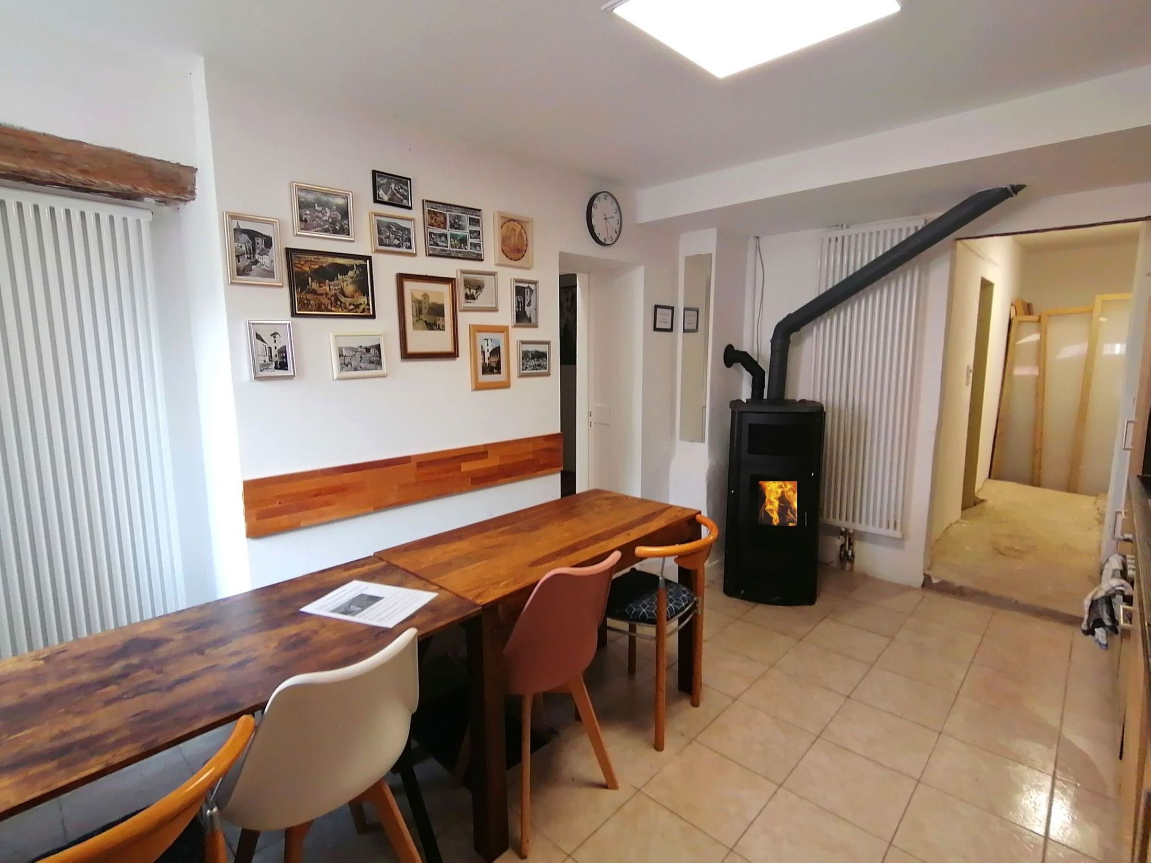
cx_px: 576
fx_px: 565
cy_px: 432
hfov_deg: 91.0
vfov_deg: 74.7
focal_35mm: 17
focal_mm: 2.84
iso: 64
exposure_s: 1/30
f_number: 2.4
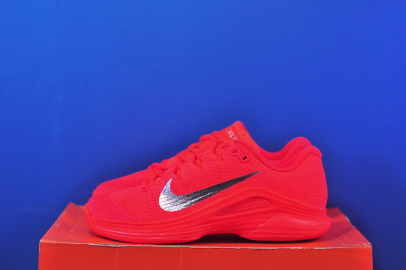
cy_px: 135
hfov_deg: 27.0
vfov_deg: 18.1
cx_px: 203
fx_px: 845
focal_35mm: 75
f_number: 2.8
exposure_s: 1/320
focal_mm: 50
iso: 250
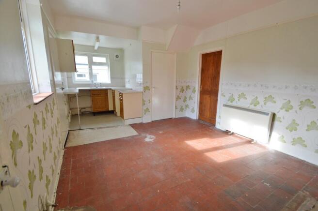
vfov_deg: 77.2
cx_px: 159
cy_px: 106
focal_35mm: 15
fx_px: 132
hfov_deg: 100.4
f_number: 5
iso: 400
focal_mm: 10
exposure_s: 1/100
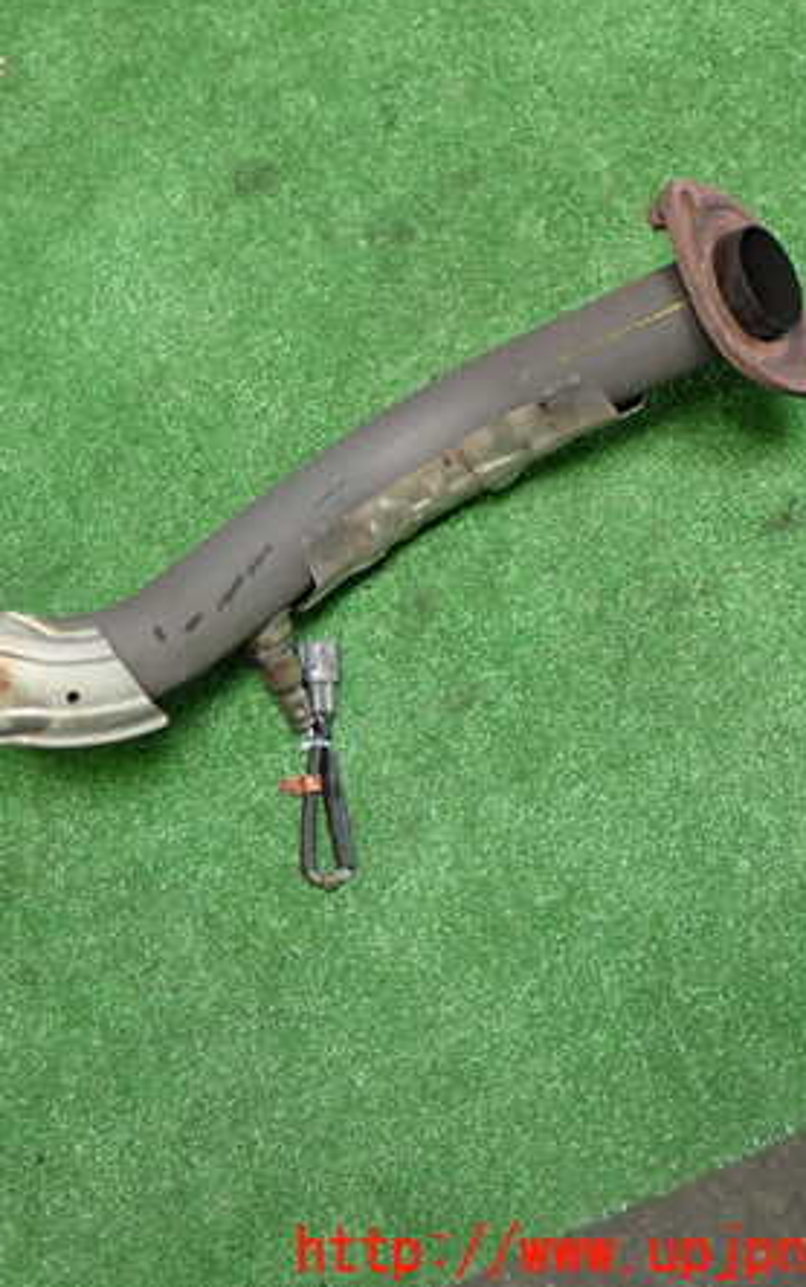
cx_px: 81
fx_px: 2211
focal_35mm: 63
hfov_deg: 20.3
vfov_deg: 32.5
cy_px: 638
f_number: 2.9
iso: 250
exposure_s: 1/40
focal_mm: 7.84
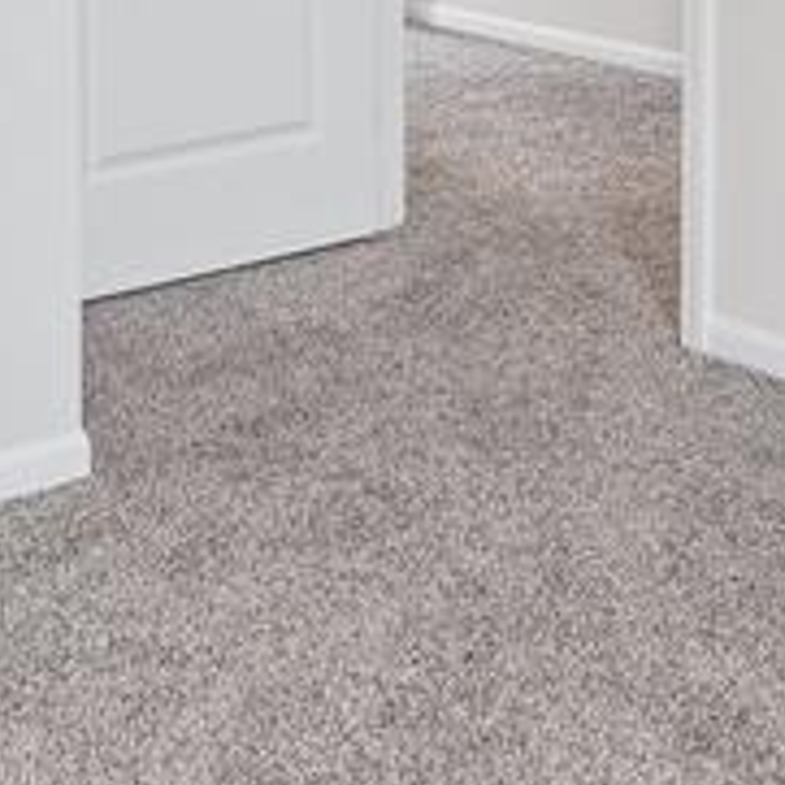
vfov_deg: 19.9
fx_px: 1976
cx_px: 256
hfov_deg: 22.4
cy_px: -343
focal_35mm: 77
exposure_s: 1/50
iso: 400
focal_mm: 16
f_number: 8
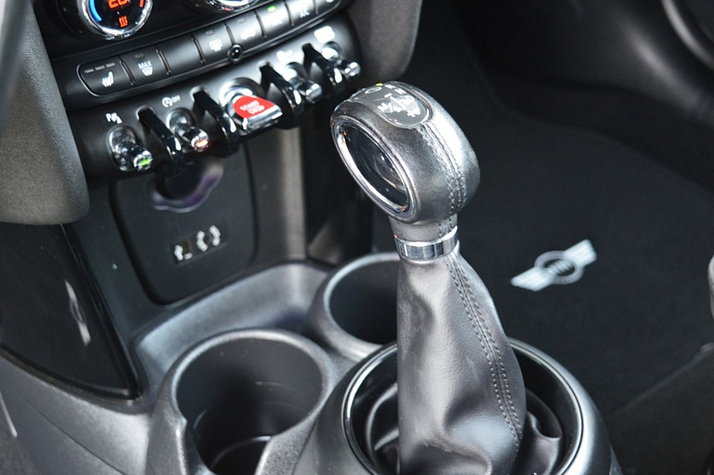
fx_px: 1010
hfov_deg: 38.9
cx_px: 357
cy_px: 238
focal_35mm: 51
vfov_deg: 26.4
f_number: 4.5
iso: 800
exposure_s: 1/20
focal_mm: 34
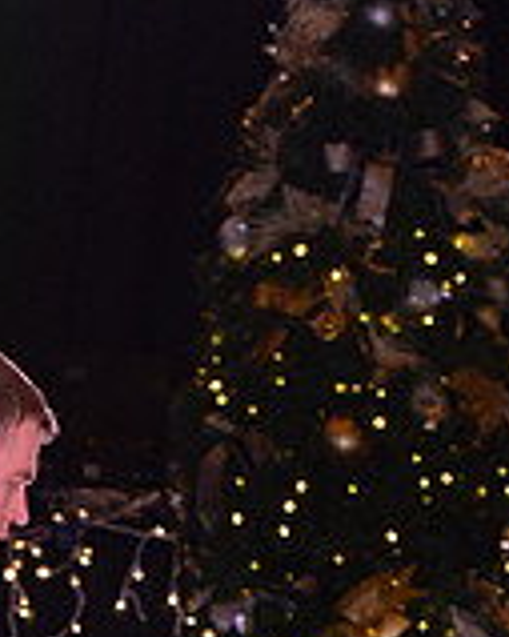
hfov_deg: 2.9
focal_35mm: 531
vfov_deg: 3.6
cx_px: -130
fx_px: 10009
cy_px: 1054
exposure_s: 1/250
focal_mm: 155
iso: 2000
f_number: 7.1
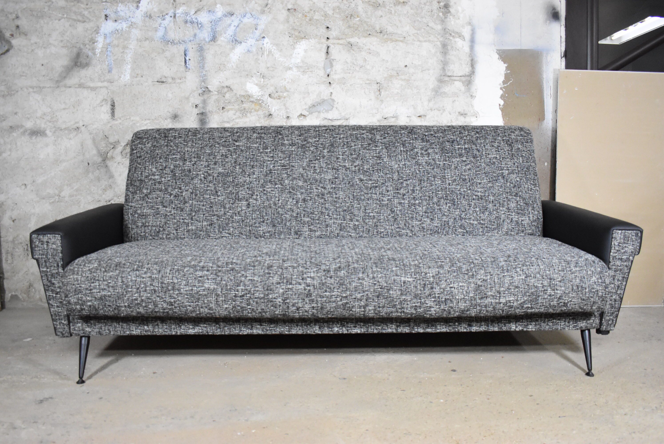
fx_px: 554
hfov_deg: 61.9
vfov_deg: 43.7
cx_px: 332
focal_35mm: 30
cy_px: 222
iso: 3200
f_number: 3.8
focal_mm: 20
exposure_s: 1/125
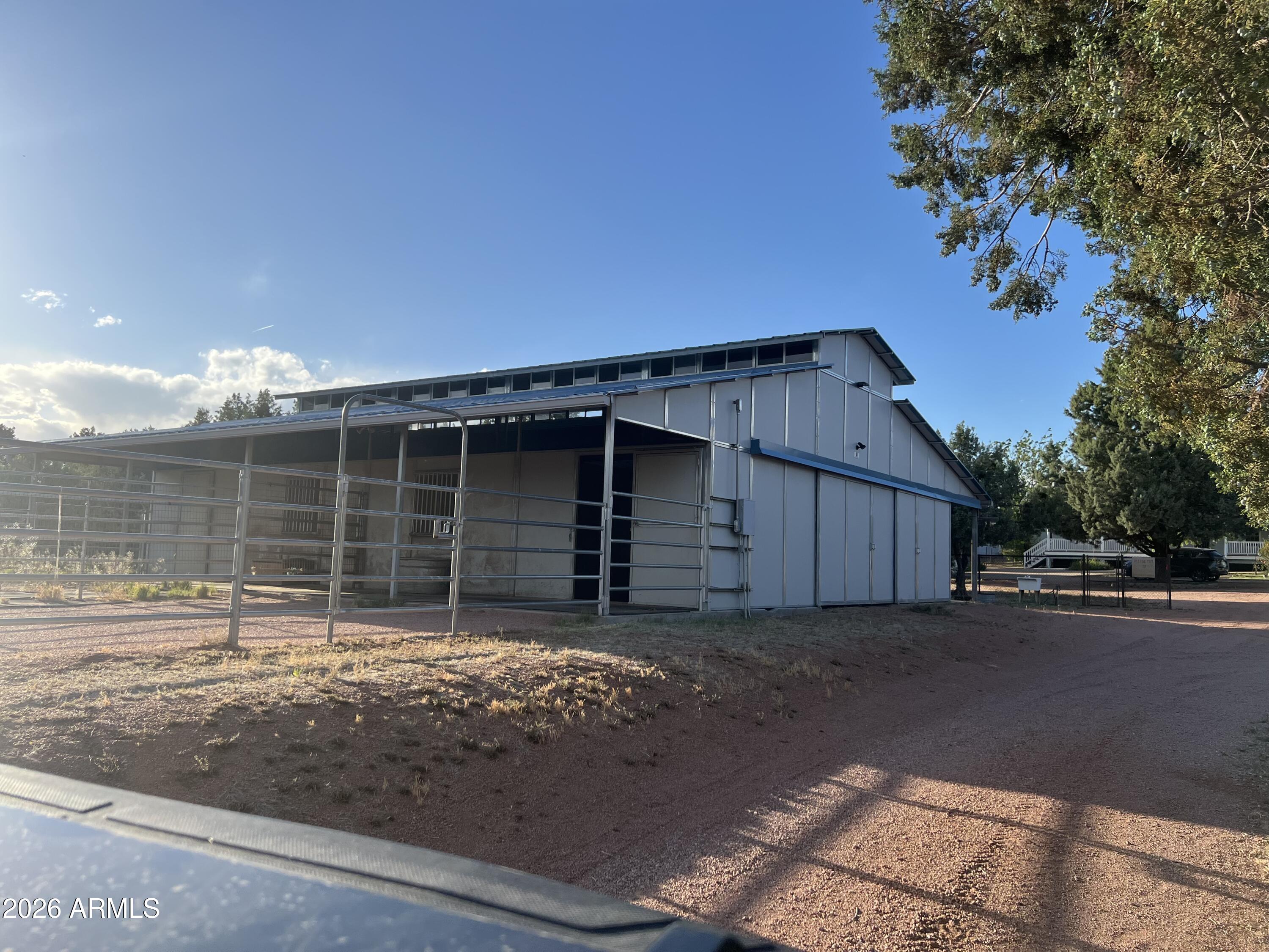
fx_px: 953
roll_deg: -2.1
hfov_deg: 67.3
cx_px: 634
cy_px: 476
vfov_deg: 53.1
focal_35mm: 26
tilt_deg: +4.0
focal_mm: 5.7
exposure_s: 1/3257
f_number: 1.5
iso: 50
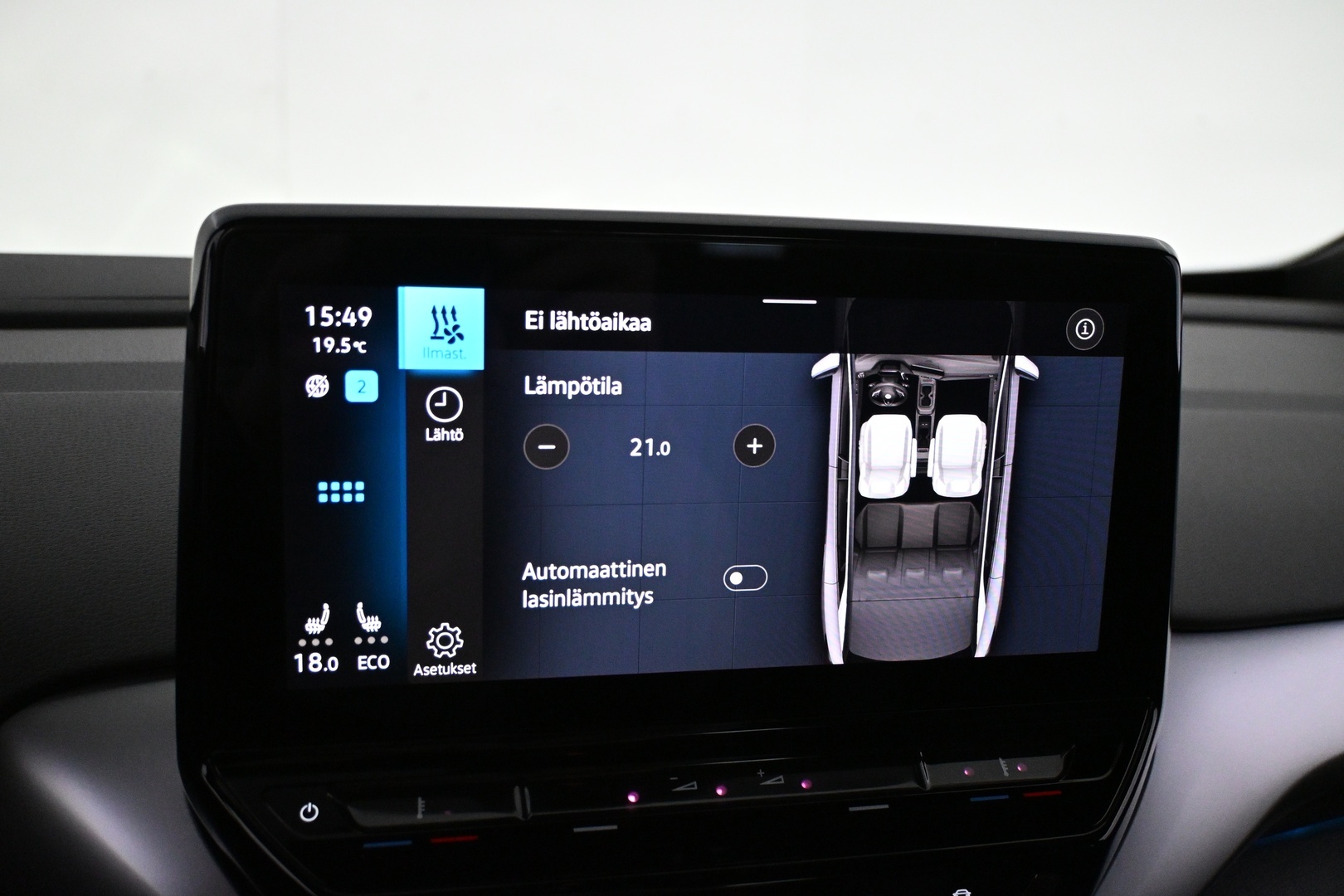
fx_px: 1148
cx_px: 672
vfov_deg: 42.6
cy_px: 448
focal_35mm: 31
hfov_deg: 60.7
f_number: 3.8
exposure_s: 1/160
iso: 4000
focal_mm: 20.5
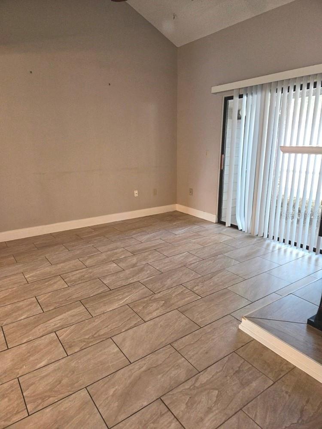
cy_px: 214
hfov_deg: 58.9
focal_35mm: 23
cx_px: 161
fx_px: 285
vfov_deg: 73.9
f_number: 1.8
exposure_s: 1/60
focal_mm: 5.4
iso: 125
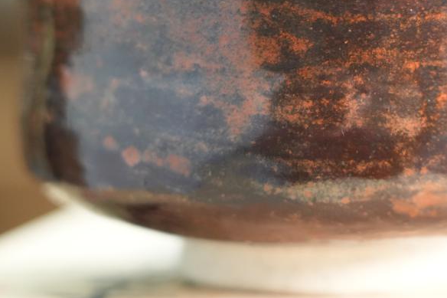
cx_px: 315
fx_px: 2420
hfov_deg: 10.5
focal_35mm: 195
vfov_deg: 7.0
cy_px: 51
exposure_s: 1/125
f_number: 4
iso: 5000
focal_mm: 105
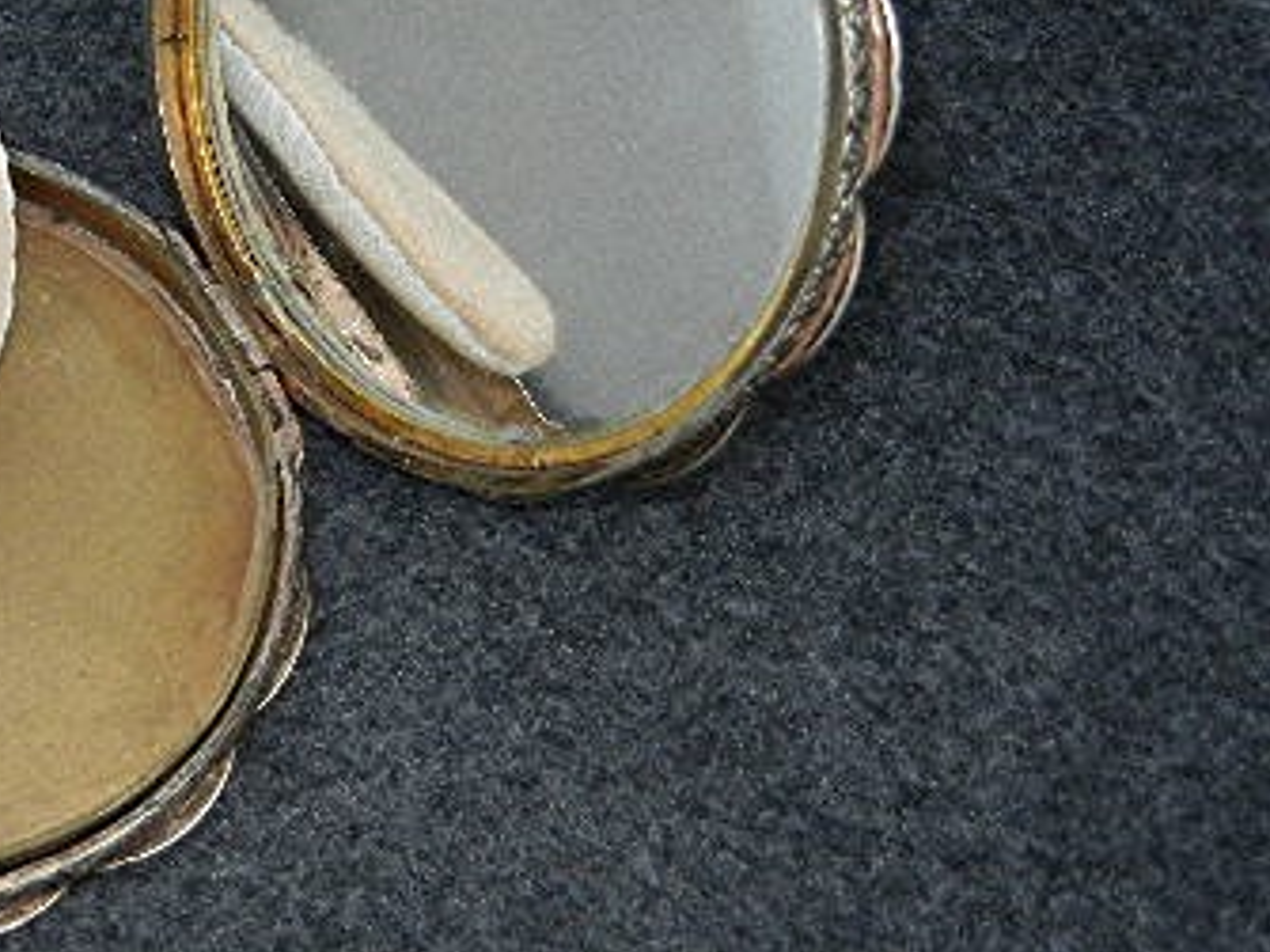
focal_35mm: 86
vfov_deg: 17.1
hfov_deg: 22.3
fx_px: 3154
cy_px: 258
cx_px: 182
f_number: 3.8
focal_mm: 8.1
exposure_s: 1/30
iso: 457
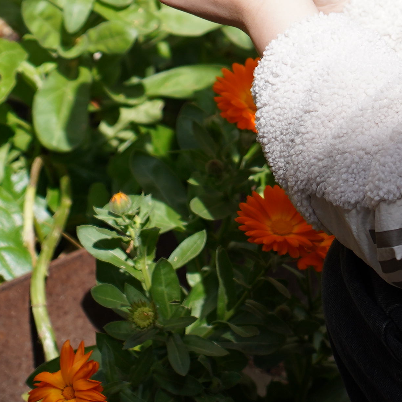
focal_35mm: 365
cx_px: 417
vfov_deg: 4.8
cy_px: -246
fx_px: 4796
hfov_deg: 4.8
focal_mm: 88
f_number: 4
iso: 160
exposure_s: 1/1250
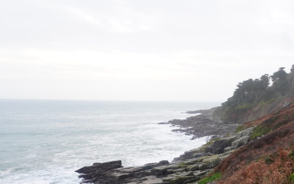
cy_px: 149
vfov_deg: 31.1
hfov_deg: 46.9
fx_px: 320
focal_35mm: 40
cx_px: 231
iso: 100
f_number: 5
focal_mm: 16
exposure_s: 1/200
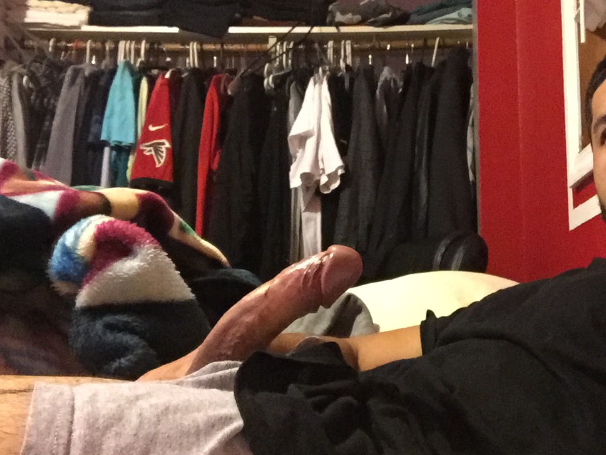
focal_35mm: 41
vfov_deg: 35.1
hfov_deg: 45.4
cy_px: 194
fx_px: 718
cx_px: 373
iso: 800
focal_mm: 2.65
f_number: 2.2
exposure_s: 1/15
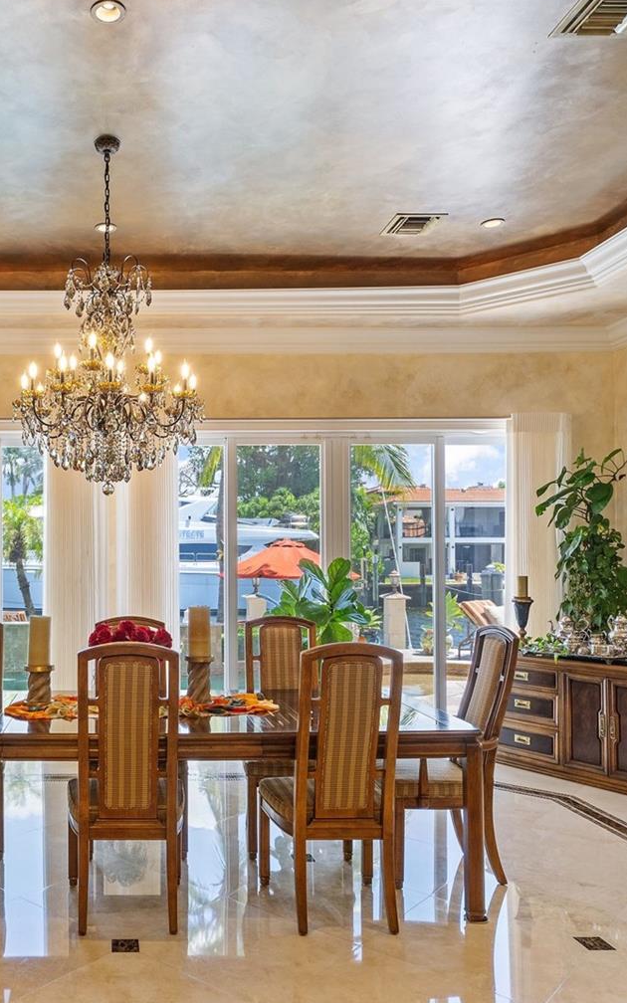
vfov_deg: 64.6
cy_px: 536
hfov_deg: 41.0
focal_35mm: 29
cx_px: 108
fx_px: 793
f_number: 6.3
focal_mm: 14
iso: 250
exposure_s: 1/10
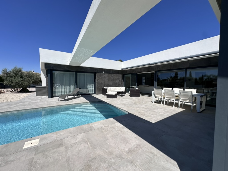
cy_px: 86
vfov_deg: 85.7
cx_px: 114
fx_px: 92
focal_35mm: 14
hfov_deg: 102.1
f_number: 2.2
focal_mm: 2.22
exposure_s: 1/3401
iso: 50
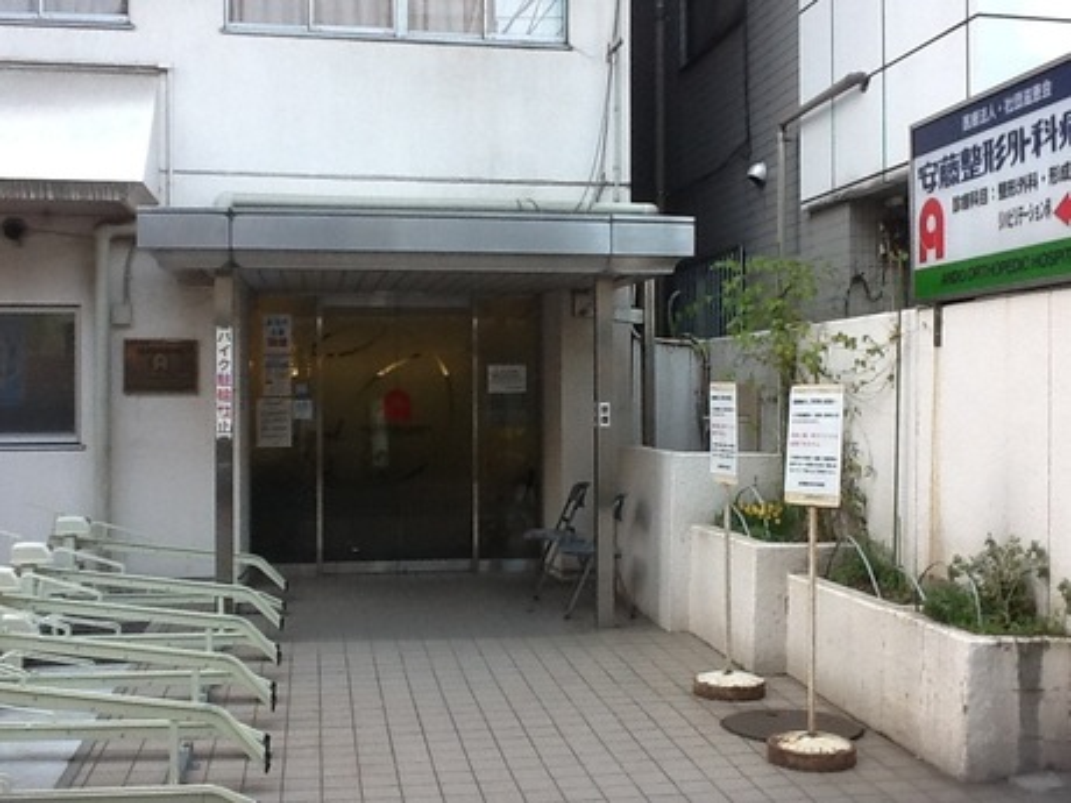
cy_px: 402
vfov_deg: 32.9
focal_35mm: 44
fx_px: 1361
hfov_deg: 42.9
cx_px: 536
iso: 50
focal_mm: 2.03
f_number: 2.4
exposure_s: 1/60
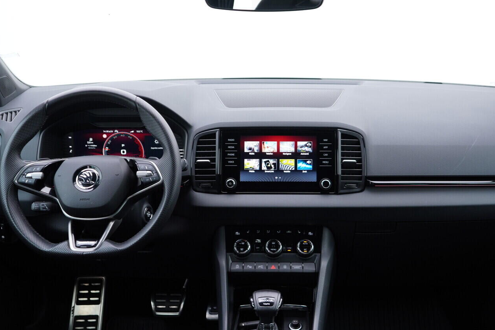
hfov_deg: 47.4
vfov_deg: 32.6
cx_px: 264
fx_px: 564
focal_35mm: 41
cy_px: 170
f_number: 2.8
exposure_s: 1/40
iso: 200
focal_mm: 24
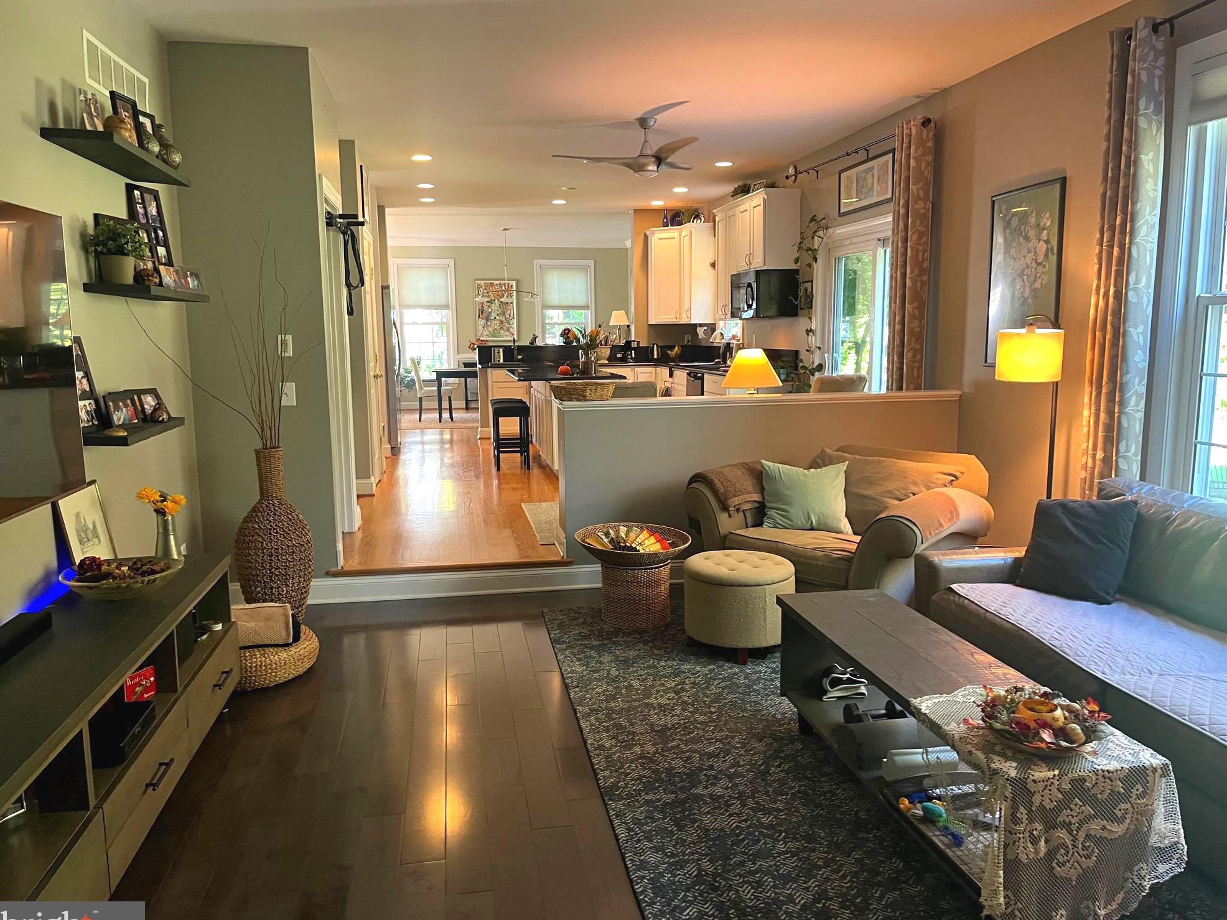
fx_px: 957
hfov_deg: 65.3
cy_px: 475
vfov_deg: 51.3
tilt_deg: -8.9
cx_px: 627
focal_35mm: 27
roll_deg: +0.2
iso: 400
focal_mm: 5.1
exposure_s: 1/60
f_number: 1.6
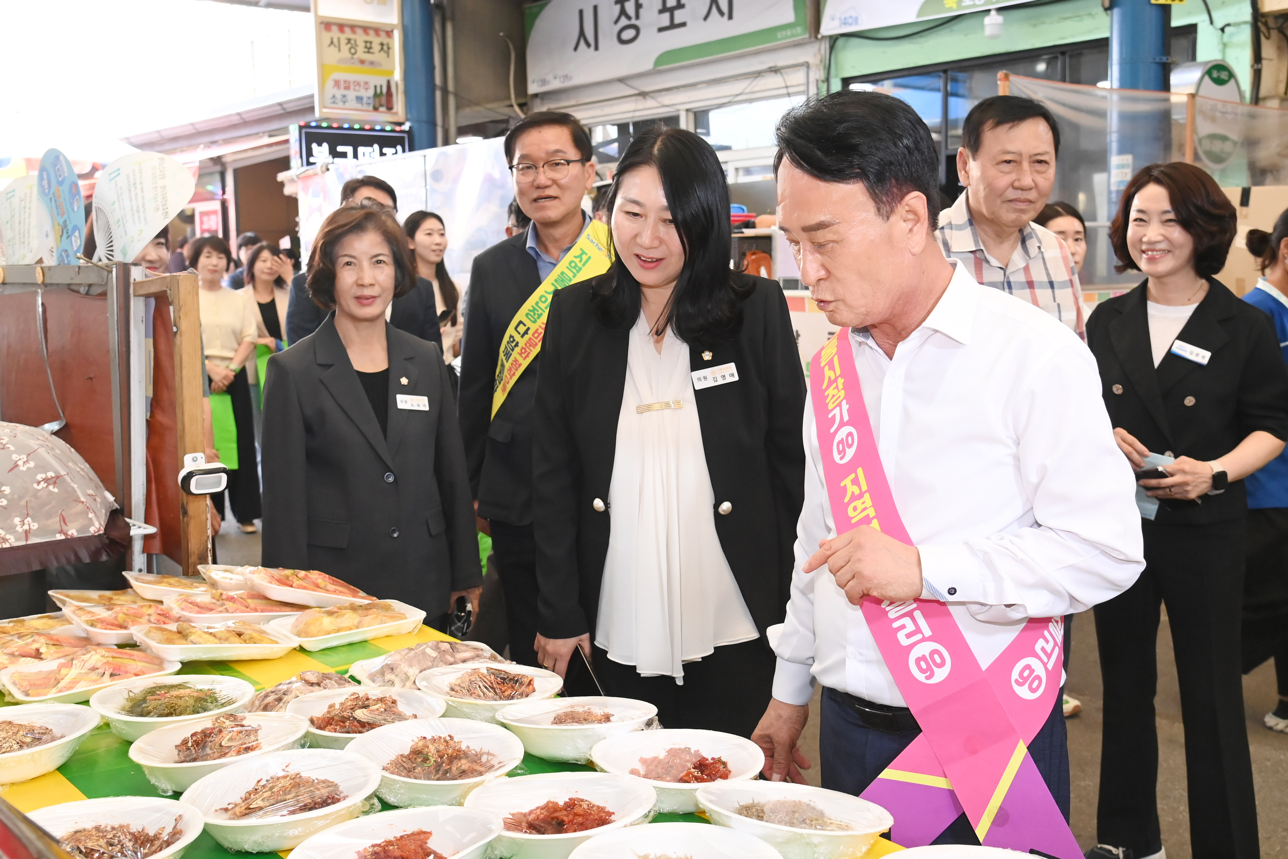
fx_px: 1109
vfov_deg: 42.3
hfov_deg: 60.3
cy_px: 430
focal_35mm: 31
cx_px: 644
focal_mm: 31
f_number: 6.3
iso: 3200
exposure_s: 1/250
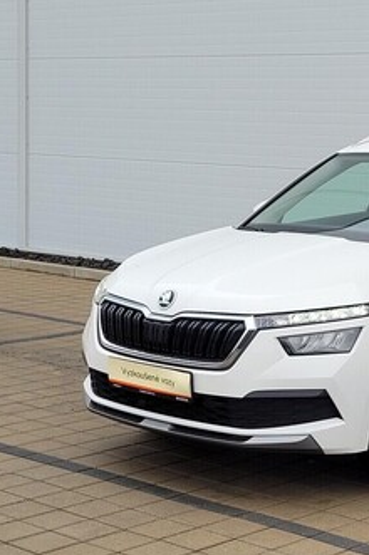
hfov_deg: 27.4
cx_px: 401
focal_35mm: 45
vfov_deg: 43.6
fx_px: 693
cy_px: 293
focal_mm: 5.4
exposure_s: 1/439
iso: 40
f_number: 1.8
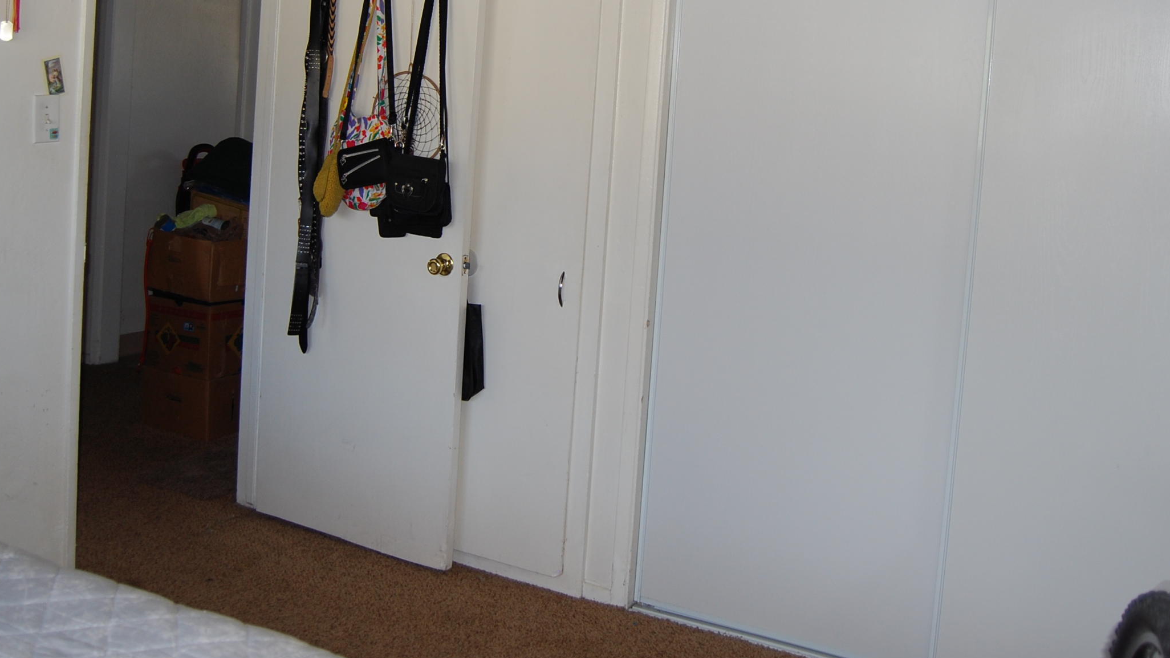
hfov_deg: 50.5
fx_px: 1241
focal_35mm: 40
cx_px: 580
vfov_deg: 29.1
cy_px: 144
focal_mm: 18
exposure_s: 1/60
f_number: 3.5
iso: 200
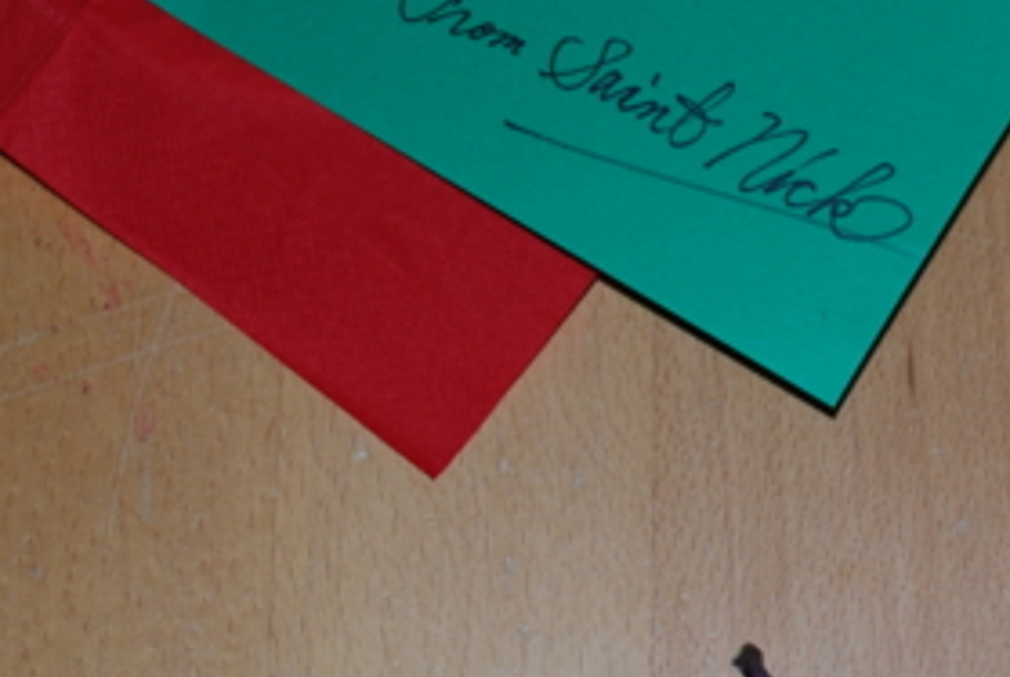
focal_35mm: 112
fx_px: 3147
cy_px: 105
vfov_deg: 12.2
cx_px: 887
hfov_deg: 18.0
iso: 200
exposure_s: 1/60
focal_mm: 26
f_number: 4.5
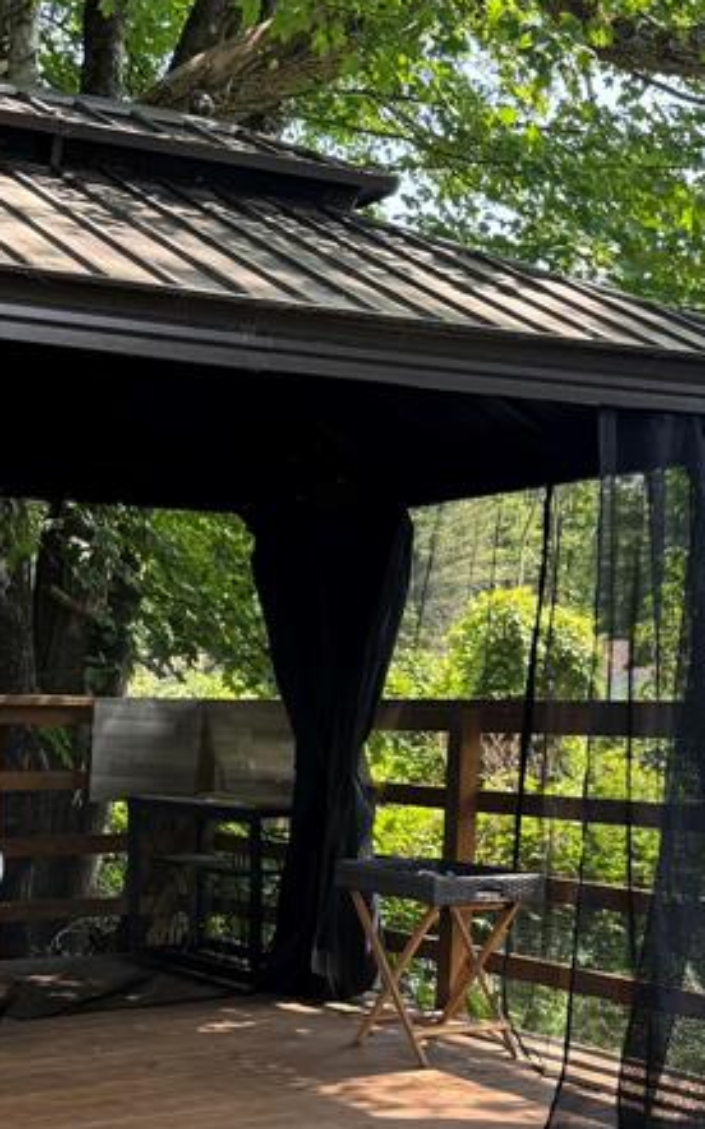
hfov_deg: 21.9
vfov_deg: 33.7
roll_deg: +0.3
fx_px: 1815
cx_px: 276
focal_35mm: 59
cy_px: 871
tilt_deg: -5.8
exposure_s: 1/237
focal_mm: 6.76
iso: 64
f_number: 1.78
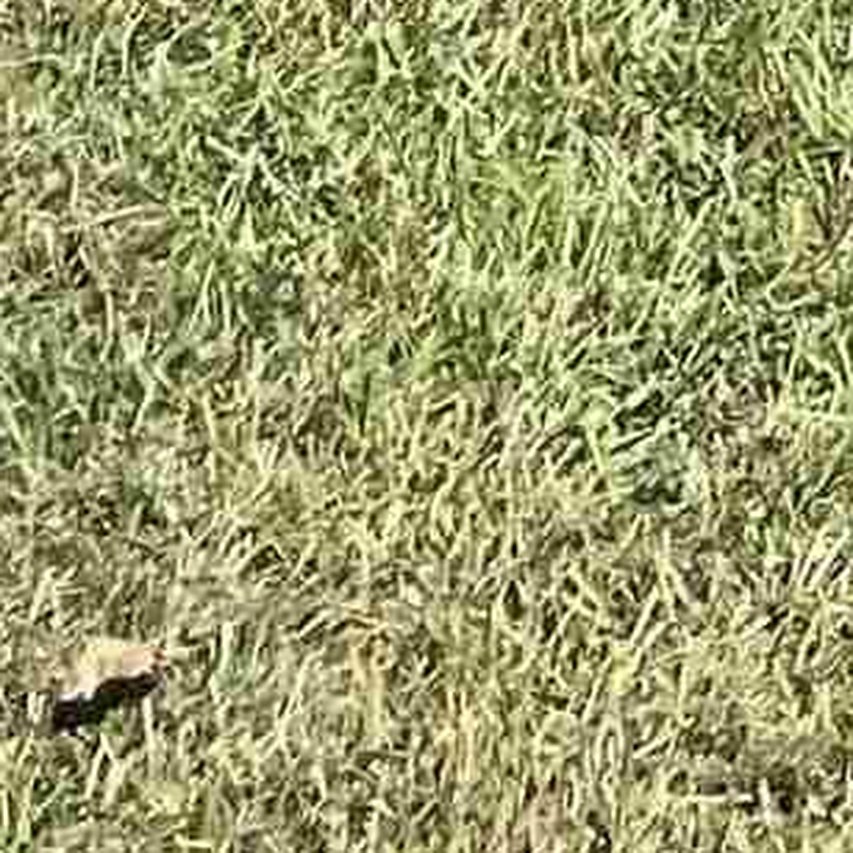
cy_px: -2153
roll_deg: +1.3
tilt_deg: -5.6
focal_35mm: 230
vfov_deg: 6.6
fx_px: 6412
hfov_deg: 6.8
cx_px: 2656
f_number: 1.6
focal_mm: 4.2
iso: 32
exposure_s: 1/2747
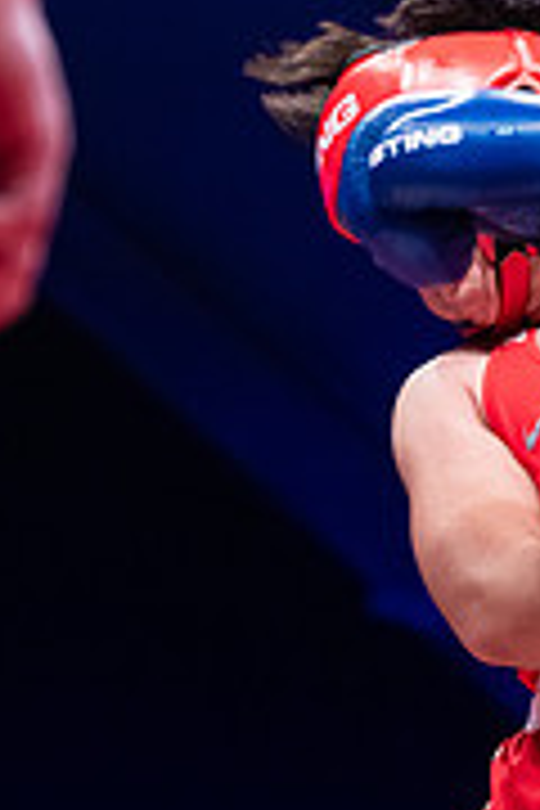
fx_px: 5085
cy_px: 214
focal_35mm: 226
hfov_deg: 5.9
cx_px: 1179
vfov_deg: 9.1
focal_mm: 70
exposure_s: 1/800
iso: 3200
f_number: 2.8
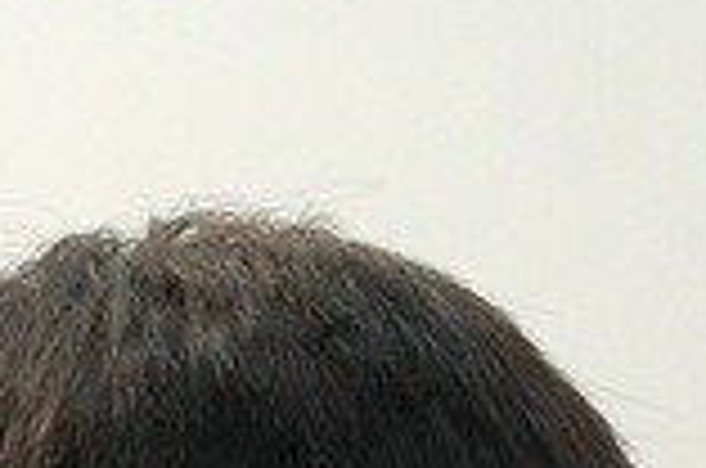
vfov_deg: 3.6
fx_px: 7280
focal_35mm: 372
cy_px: 1501
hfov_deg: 5.3
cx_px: -1210
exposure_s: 1/80
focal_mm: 38
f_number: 22
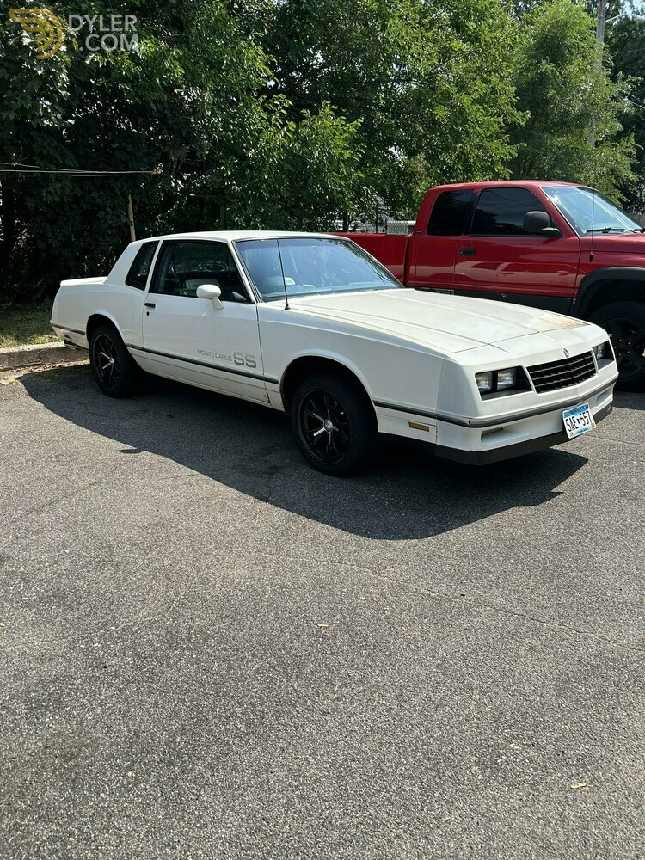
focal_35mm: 26
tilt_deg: -17.2
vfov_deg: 67.3
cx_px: 322
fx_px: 646
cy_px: 430
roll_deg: +2.0
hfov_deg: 53.1
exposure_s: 1/2457
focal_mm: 5.7
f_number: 1.5
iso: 50
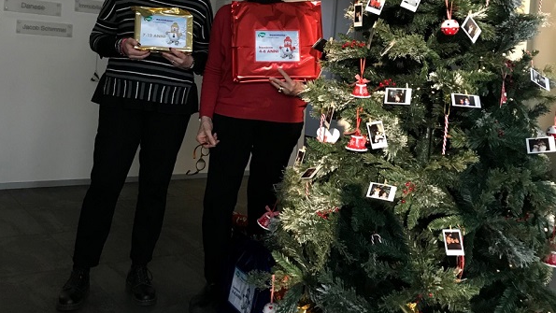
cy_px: 61
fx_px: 605
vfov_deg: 28.4
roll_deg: -5.5
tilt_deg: +1.3
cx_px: 277
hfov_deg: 49.4
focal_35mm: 41
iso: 20
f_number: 1.8
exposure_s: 1/35
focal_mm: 3.99
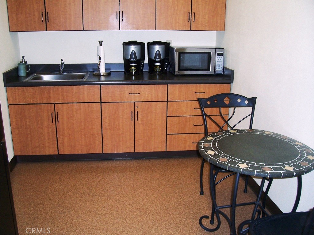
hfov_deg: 54.0
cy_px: 118
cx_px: 157
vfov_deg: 41.8
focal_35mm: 34
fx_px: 308
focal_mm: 5.6
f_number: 2.7
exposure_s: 1/60
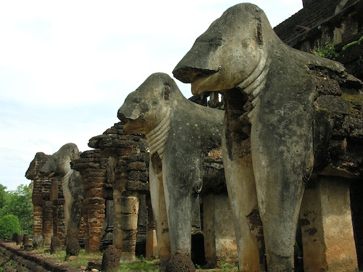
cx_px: 182
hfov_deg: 41.2
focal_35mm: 46
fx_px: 483
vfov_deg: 31.5
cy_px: 136
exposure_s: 1/60
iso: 50
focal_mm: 11.8
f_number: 7.6
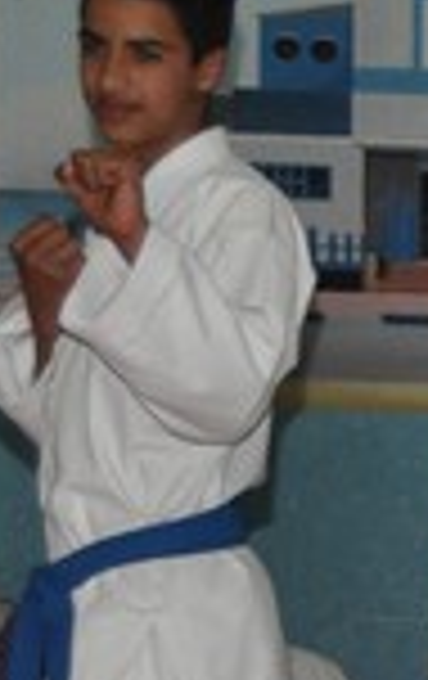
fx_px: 3718
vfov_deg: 10.3
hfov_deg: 6.2
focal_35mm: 200
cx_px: 1135
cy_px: 732
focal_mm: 31
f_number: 4.2
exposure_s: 1/60
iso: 800
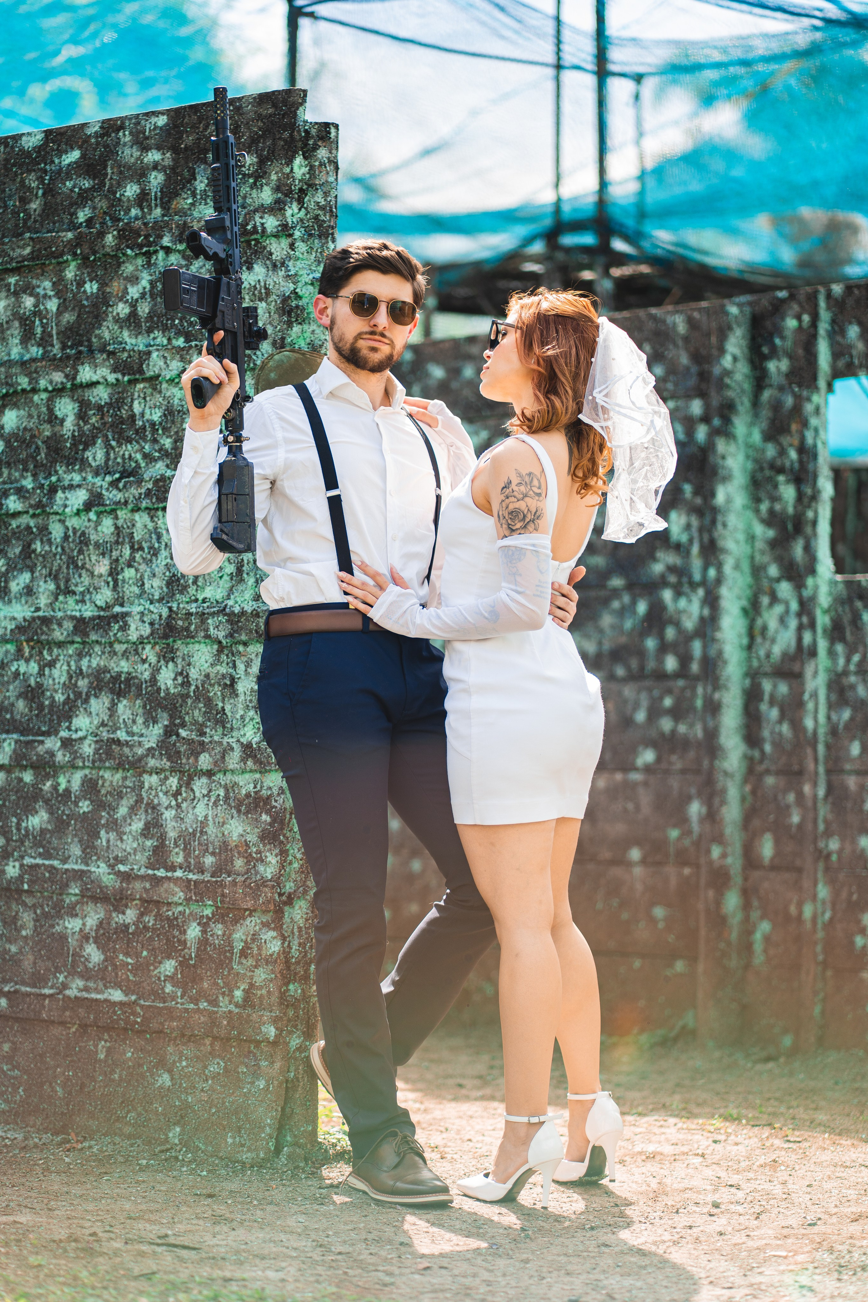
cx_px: 434
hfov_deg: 16.1
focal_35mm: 85
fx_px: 3074
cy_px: 651
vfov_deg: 23.9
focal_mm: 85
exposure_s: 1/800
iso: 160
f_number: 1.8
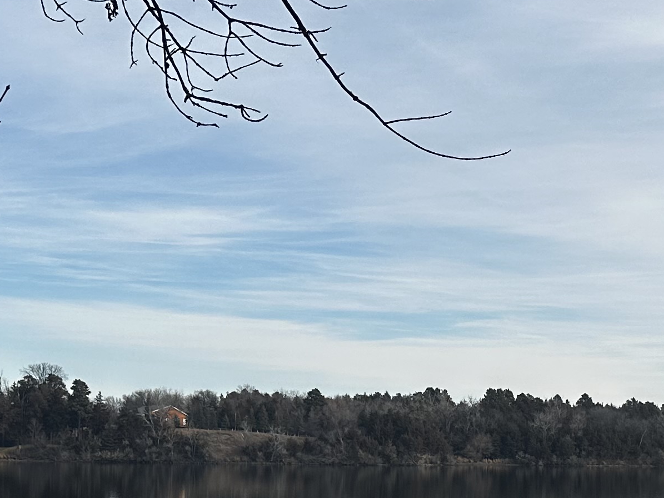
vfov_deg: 17.8
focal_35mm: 81
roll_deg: -1.7
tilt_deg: -1.2
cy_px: 477
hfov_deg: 23.9
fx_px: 1554
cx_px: 483
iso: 80
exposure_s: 1/5000
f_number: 1.78
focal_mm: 6.86
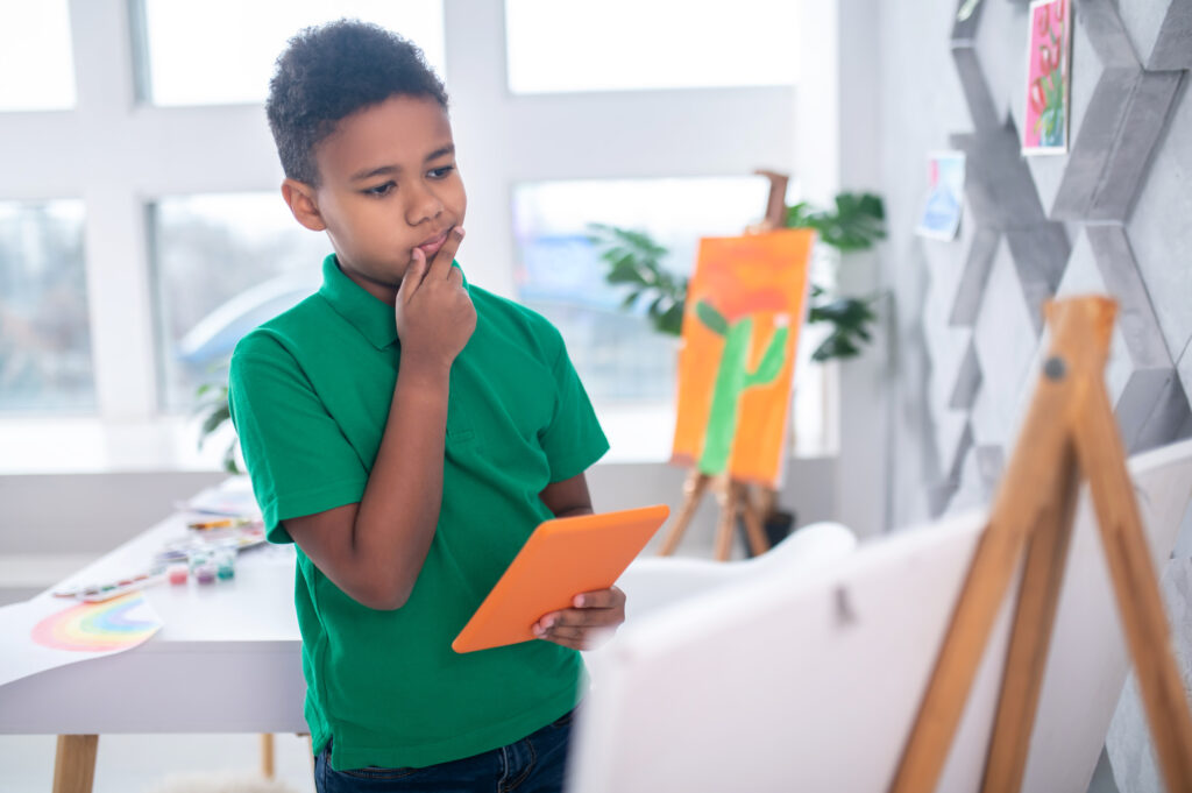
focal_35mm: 35
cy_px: 396
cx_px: 596
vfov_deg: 37.8
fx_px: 1158
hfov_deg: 54.5
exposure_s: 1/160
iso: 400
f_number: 2
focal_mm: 35
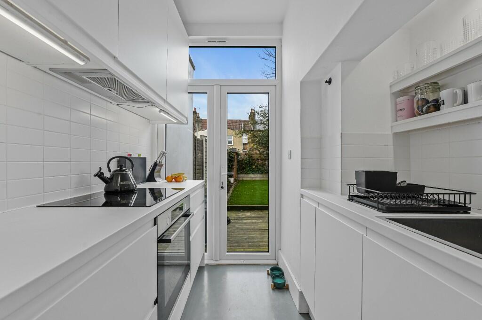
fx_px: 187
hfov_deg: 104.3
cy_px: 160
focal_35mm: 14
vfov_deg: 81.1
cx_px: 241
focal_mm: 14
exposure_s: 1/8
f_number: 8
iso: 400
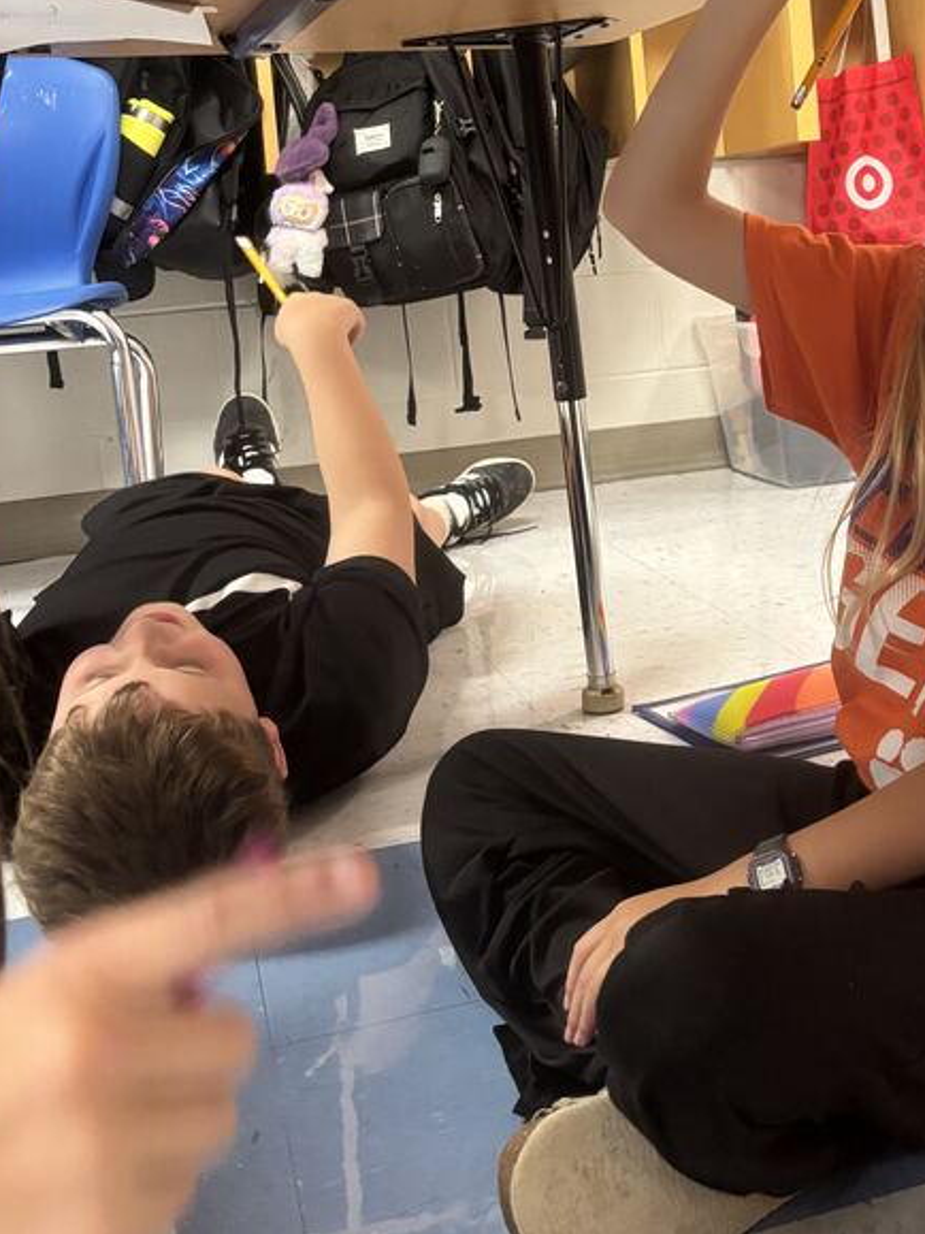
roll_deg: +6.3
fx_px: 1640
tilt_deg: -3.7
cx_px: 729
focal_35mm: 46
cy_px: 352
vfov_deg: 40.4
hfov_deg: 30.8
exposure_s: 1/60
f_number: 1.6
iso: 400
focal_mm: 5.96
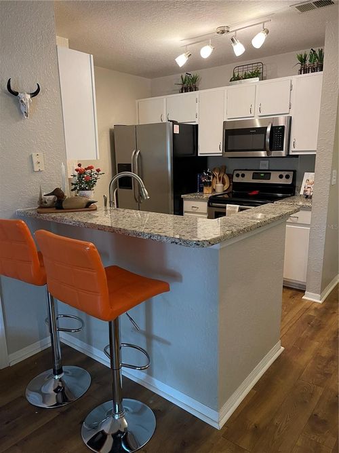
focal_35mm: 26
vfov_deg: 67.3
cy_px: 226
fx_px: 340
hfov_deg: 53.0
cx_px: 170
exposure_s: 1/40
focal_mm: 5.1
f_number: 1.6
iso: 640
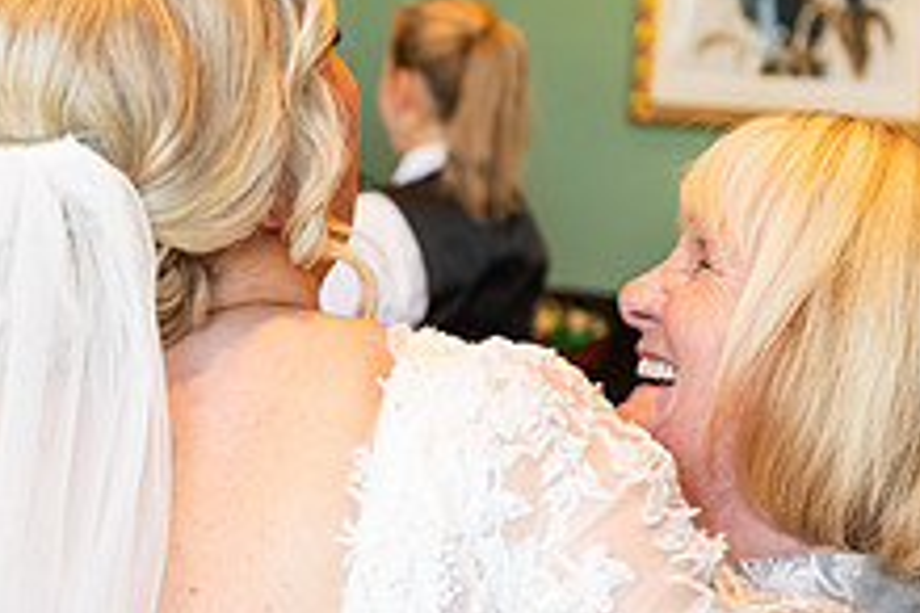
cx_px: 202
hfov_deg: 17.1
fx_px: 3041
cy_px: 493
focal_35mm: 119
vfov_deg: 11.5
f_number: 3.5
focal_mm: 45
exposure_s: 1/160
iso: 800
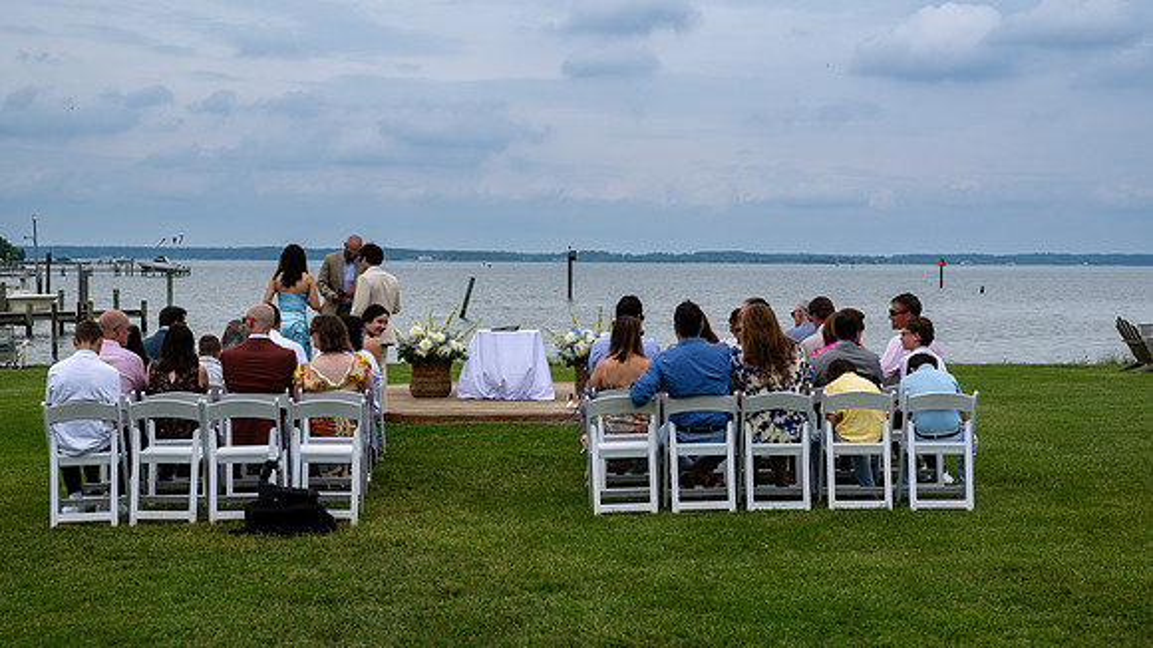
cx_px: 591
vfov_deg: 22.6
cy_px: 277
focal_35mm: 53
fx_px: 1617
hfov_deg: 39.2
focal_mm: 48
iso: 90
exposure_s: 1/250
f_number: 10
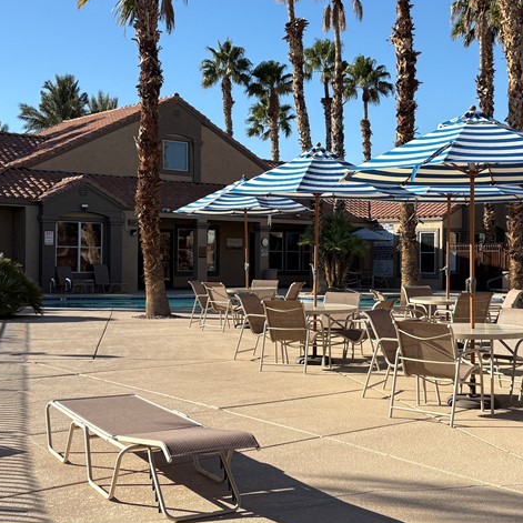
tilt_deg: -0.2
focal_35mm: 50
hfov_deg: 34.0
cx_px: 302
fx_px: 855
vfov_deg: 34.0
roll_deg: +1.3
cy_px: 266
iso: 50
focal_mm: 5.96
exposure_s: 1/2865
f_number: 1.6
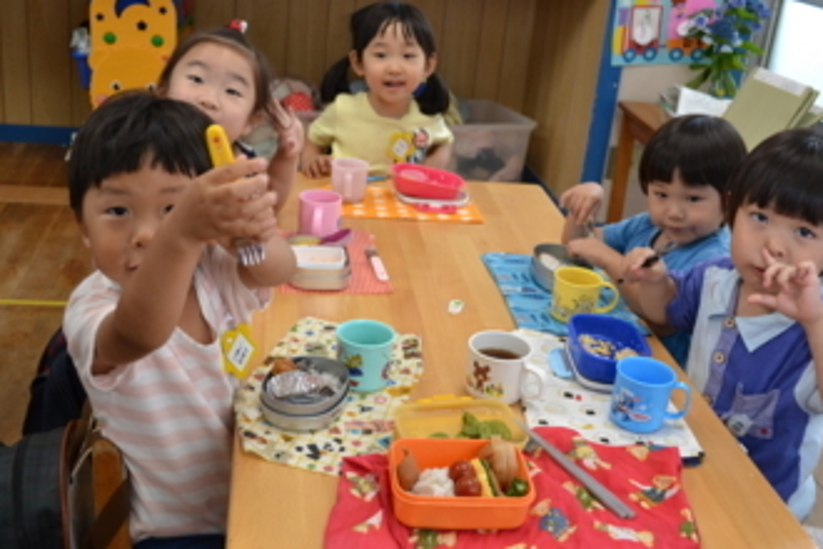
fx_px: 914
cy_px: 273
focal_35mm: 40
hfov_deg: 48.4
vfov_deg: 33.4
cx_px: 436
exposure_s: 1/60
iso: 450
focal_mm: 22
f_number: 4
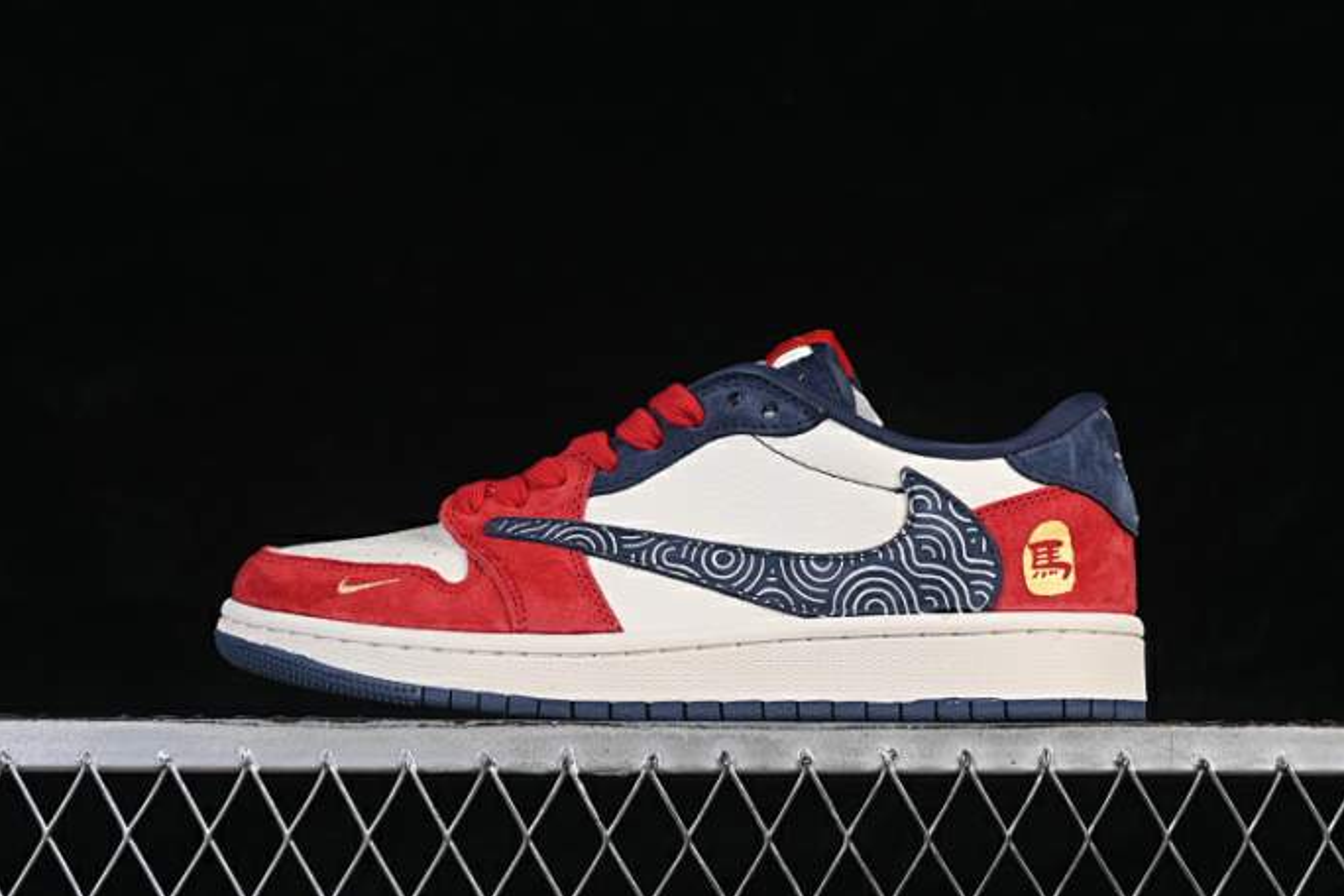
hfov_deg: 25.4
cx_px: 698
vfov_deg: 17.1
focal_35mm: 80
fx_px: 2986
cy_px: 424
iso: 160
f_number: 8
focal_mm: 50
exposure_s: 1/80
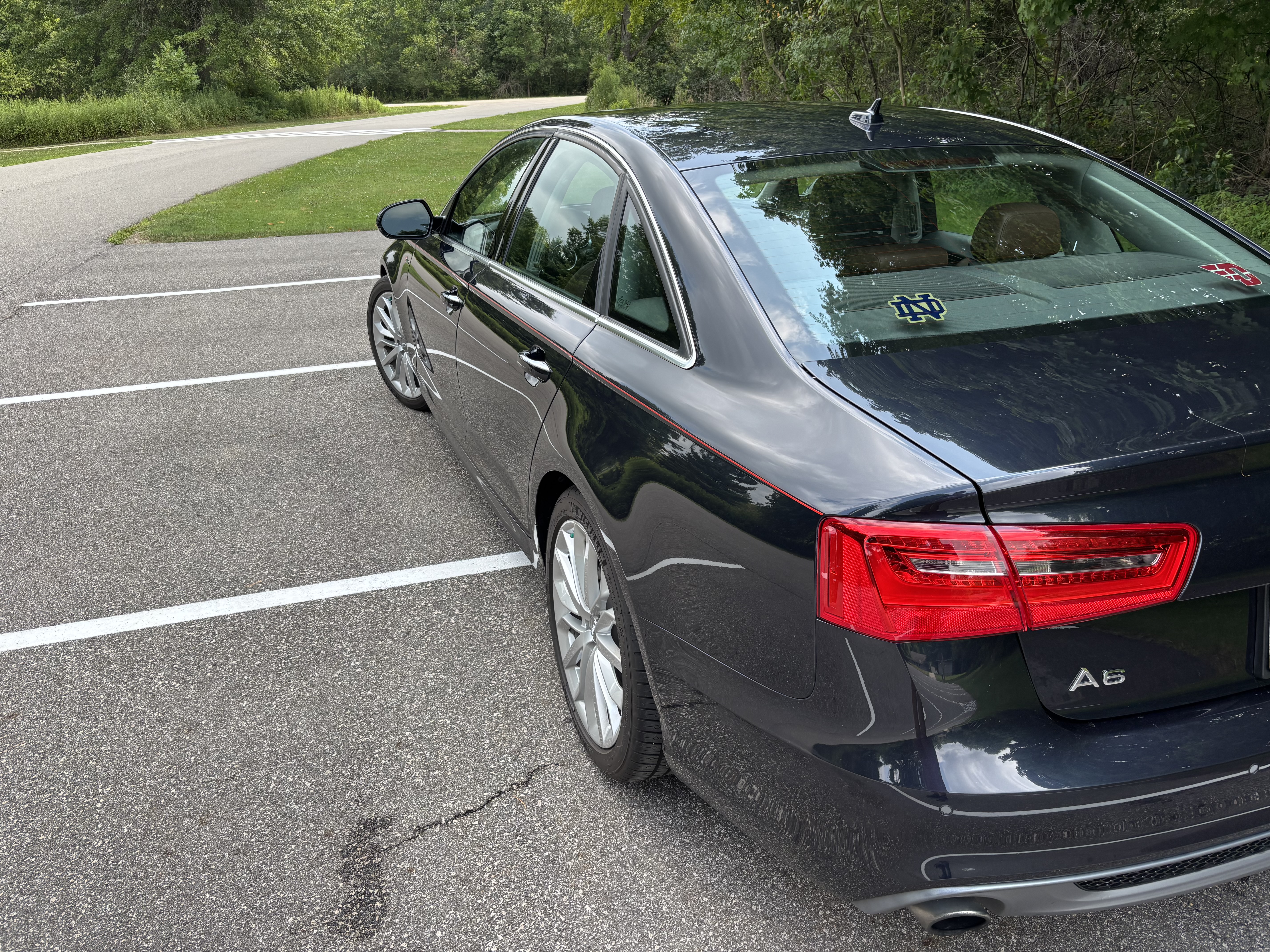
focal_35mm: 26
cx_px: 635
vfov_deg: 53.1
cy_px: 476
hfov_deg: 67.3
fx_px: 954
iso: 50
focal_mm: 5.96
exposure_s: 1/775
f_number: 1.6
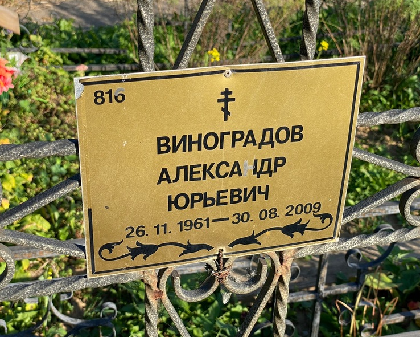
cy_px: 167
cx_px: 219
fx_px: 684
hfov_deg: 34.1
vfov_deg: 27.6
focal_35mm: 55
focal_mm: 6
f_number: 2
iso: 20
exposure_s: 1/505
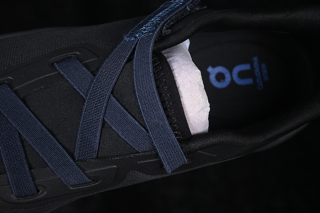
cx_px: 160
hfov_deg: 27.0
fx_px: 667
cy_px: 106
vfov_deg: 18.2
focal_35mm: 75
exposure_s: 1/60
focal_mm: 50
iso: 160
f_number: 6.3
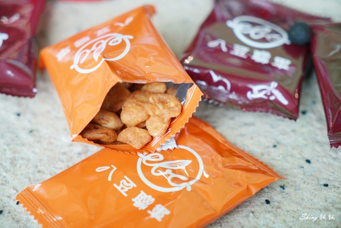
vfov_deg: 19.5
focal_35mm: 70
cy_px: 114
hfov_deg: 28.8
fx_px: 663
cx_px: 170
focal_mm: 70
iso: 1600
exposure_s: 1/40
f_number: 4
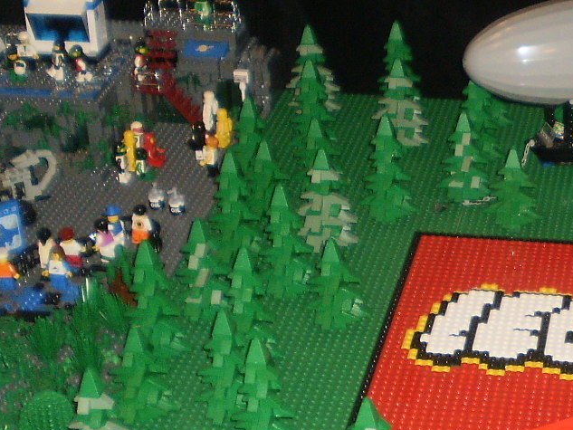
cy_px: 297
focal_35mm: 91
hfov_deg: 20.3
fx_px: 1507
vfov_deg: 16.2
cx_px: 665
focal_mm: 6.3
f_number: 3.1
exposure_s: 1/30
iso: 125
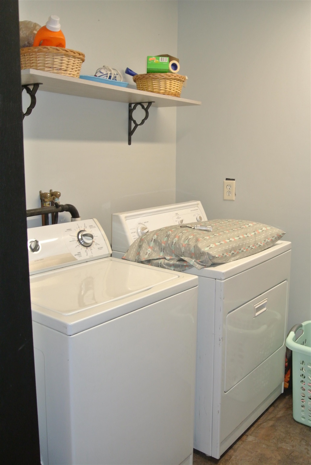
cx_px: 156
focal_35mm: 35
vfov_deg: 54.4
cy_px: 232
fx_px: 452
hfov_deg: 37.9
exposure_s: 1/60
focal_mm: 13.1
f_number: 4
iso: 500
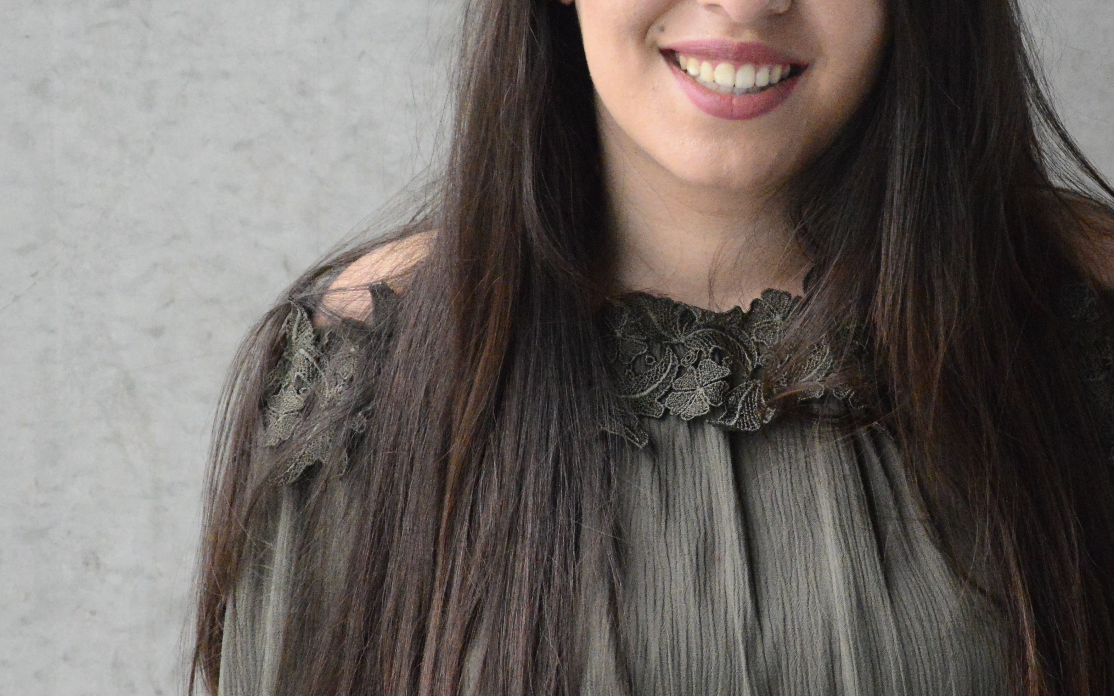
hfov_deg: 13.7
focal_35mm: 152
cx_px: 727
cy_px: 130
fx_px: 4615
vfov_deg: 8.6
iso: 4500
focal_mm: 52
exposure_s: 1/320
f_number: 5
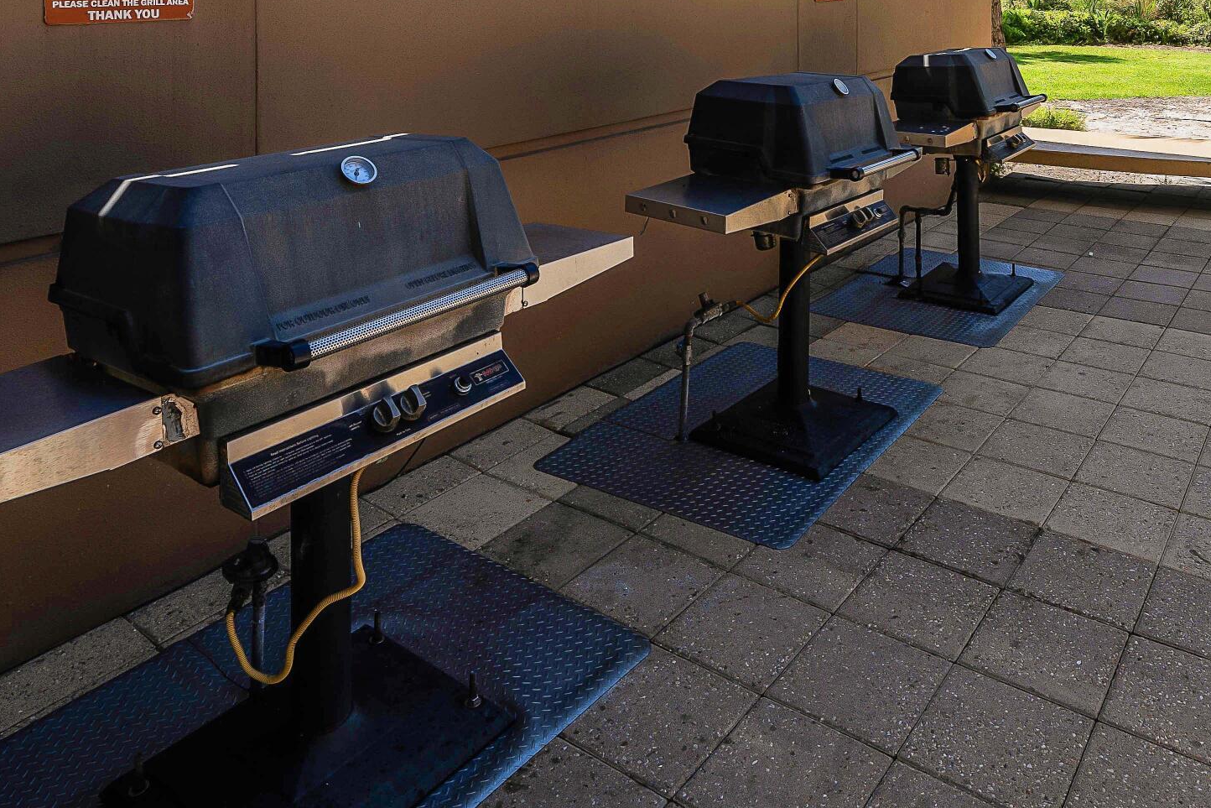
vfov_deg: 41.1
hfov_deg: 65.7
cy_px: -18
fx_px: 908
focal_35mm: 27
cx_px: 800
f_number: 8
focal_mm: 13
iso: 100
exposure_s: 1/125
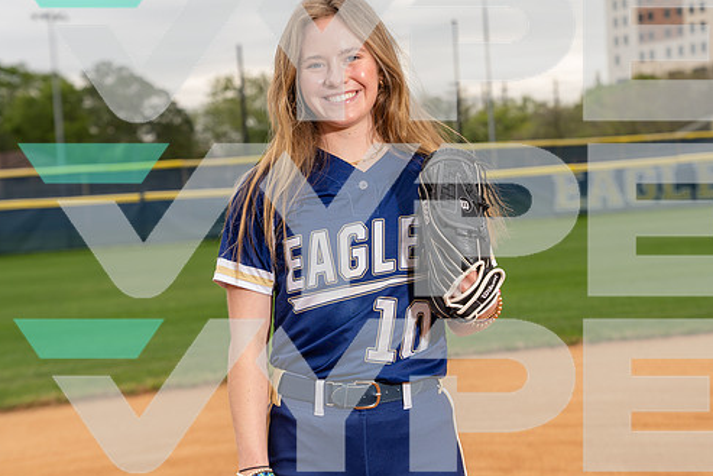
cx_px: 386
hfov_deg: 25.3
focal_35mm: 80
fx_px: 1585
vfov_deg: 17.1
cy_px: 221
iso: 100
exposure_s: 1/250
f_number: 4.5
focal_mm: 68
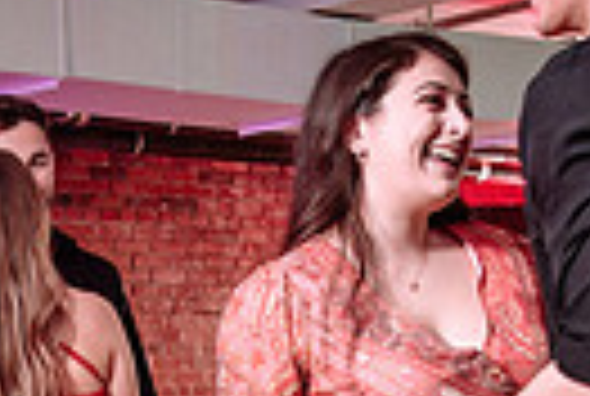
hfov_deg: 18.0
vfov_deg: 11.7
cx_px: 171
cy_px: 561
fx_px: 1856
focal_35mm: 113
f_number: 2.8
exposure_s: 1/100
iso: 640
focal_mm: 24
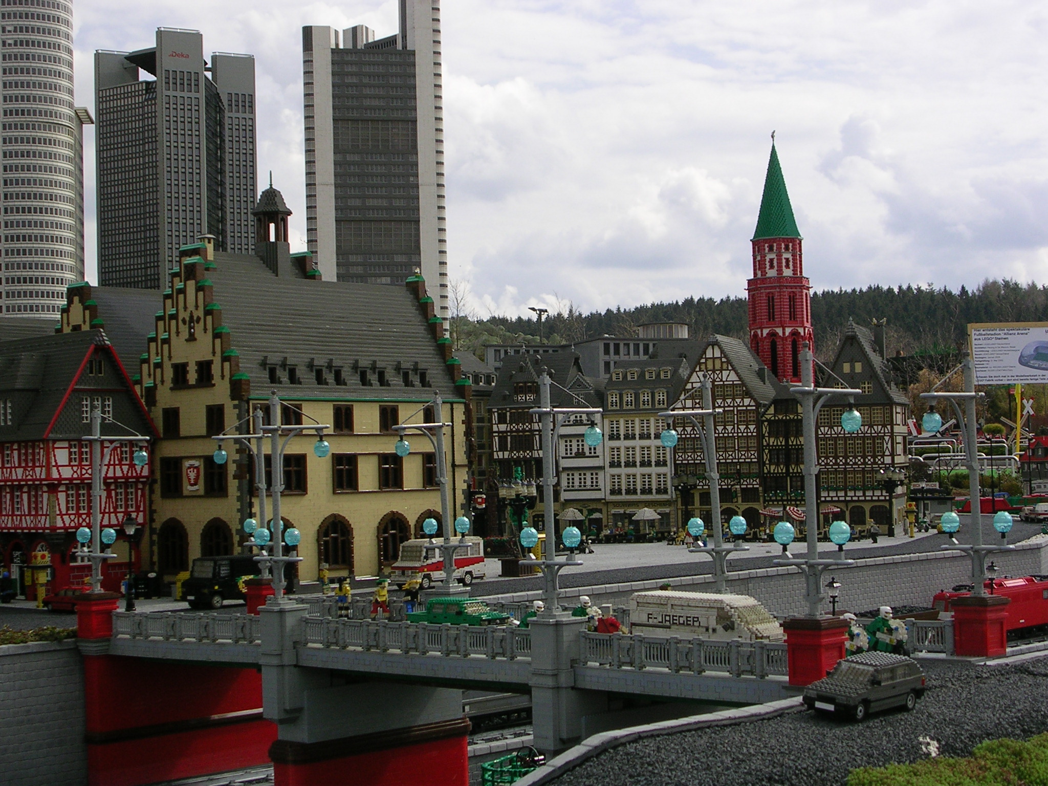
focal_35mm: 63
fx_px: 1907
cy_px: 393
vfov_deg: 23.3
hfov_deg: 30.7
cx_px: 524
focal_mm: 9.6
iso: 50
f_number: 3.5
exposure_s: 1/1200
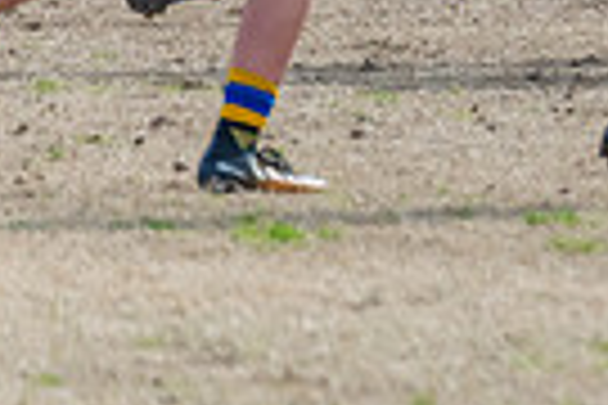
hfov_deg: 0.8
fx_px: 42236
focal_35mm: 2501
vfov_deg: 0.5
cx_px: 1213
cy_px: -404
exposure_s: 1/1600
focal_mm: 500
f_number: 7.1
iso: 800
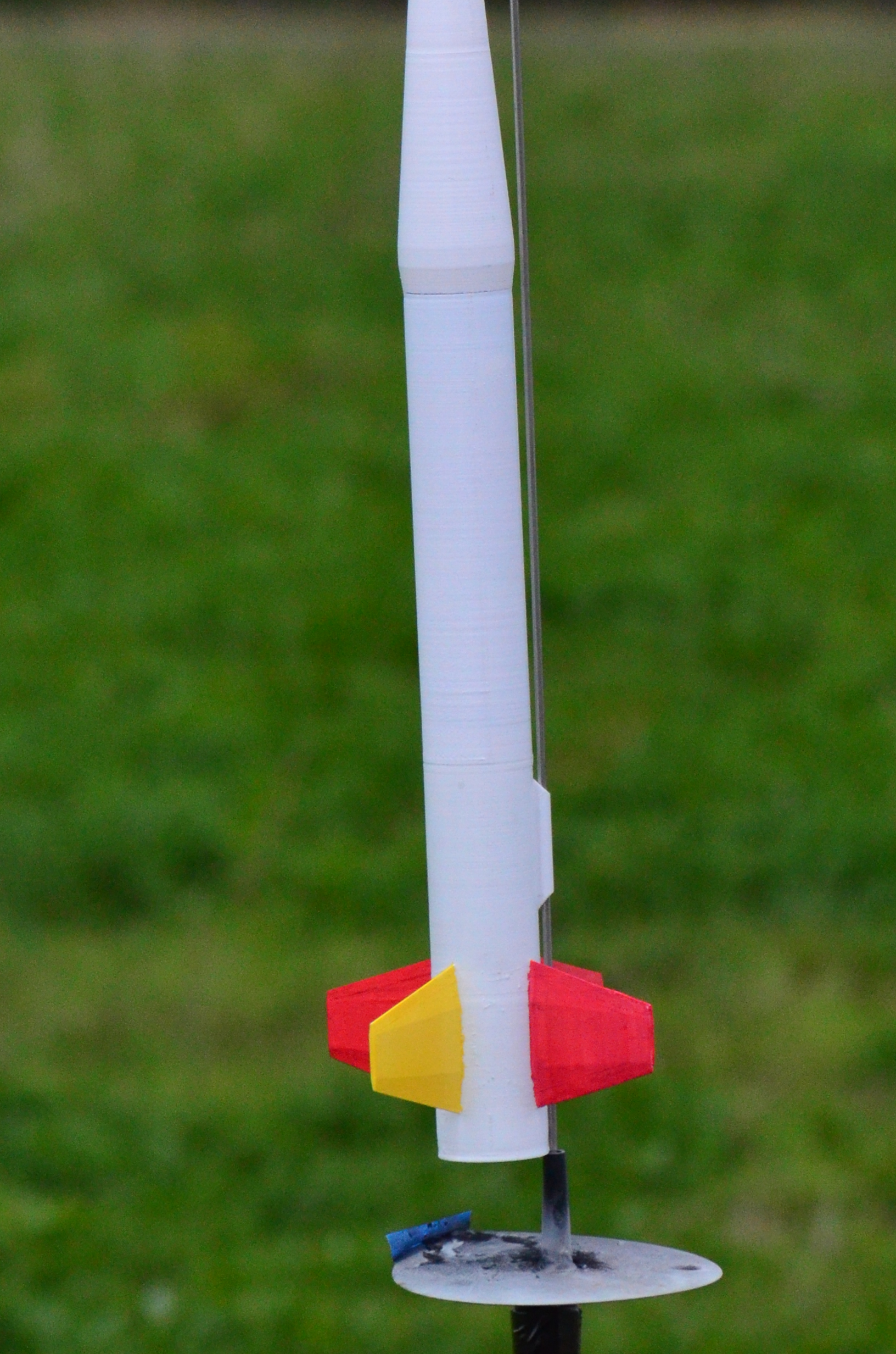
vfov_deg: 5.9
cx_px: 538
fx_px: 13050
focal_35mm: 348
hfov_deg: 3.9
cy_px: 328
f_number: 7.1
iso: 1600
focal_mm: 116
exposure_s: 1/4000
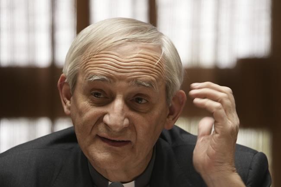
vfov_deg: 3.7
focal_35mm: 374
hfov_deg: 5.5
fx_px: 2918
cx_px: 140
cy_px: 94
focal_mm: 374
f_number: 6.3
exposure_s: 1/50
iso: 1000
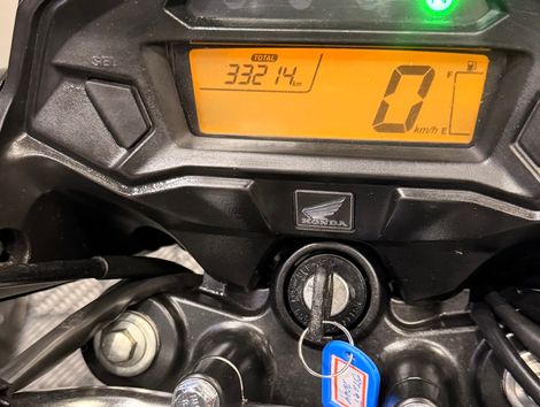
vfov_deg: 56.9
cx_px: 270
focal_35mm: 24
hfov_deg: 71.5
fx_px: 375
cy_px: 204
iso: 640
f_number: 1.78
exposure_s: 1/60
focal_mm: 6.76
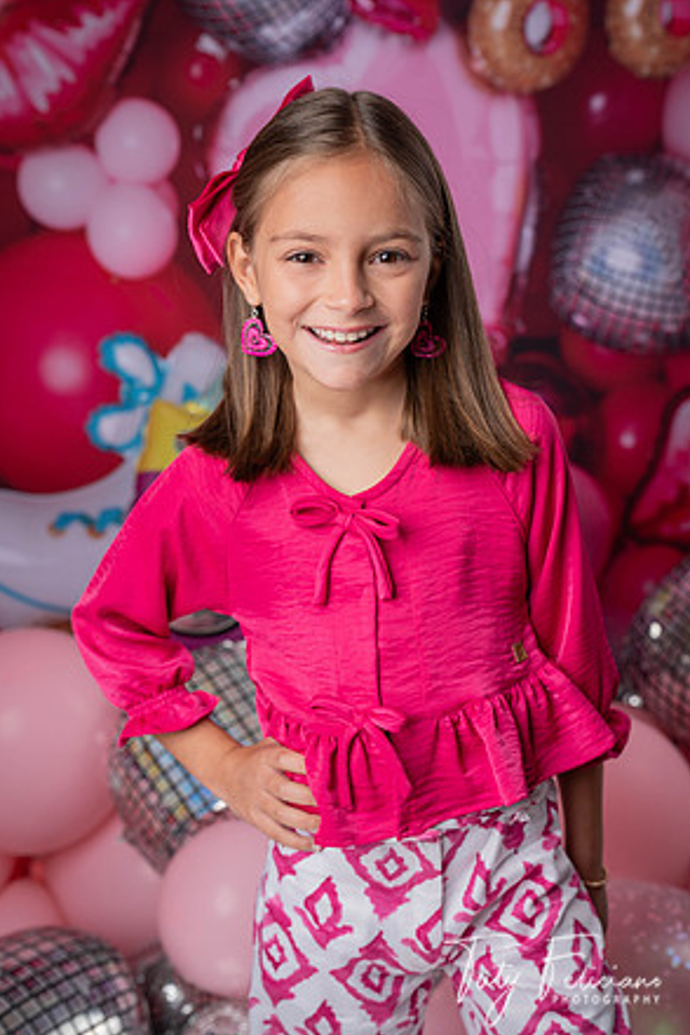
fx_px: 1466
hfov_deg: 26.5
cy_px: 526
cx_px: 345
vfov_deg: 38.9
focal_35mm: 51
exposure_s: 1/100
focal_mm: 50
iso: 100
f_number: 4.5
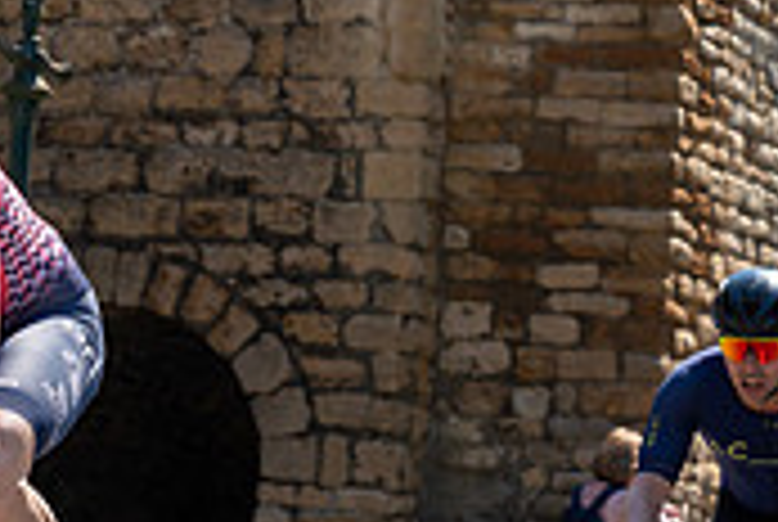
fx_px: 5434
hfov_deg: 8.1
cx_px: -67
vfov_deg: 5.5
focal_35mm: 251
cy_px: 250
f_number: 5
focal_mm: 75
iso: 160
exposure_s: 1/800
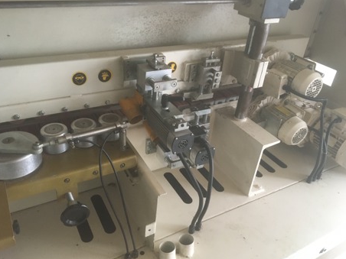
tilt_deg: -33.9
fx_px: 300
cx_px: 171
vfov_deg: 46.8
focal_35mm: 30
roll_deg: -7.3
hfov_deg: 60.0
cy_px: 131
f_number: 2.2
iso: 200
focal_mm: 4.15
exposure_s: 1/25
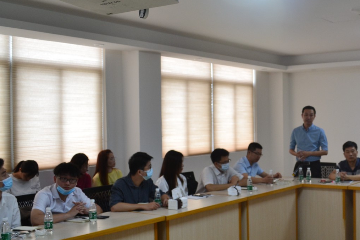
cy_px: 118
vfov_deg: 26.0
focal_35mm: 52
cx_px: 277
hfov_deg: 37.1
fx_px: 520
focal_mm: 22
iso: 400
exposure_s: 1/50
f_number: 5.6
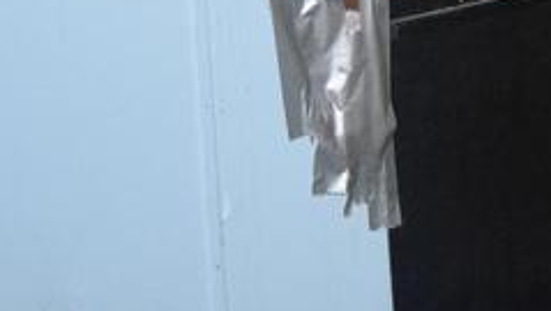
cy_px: -312
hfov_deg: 15.3
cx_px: 991
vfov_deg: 9.4
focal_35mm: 121
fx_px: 1770
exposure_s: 1/60
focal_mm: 18
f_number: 3.5
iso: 3200
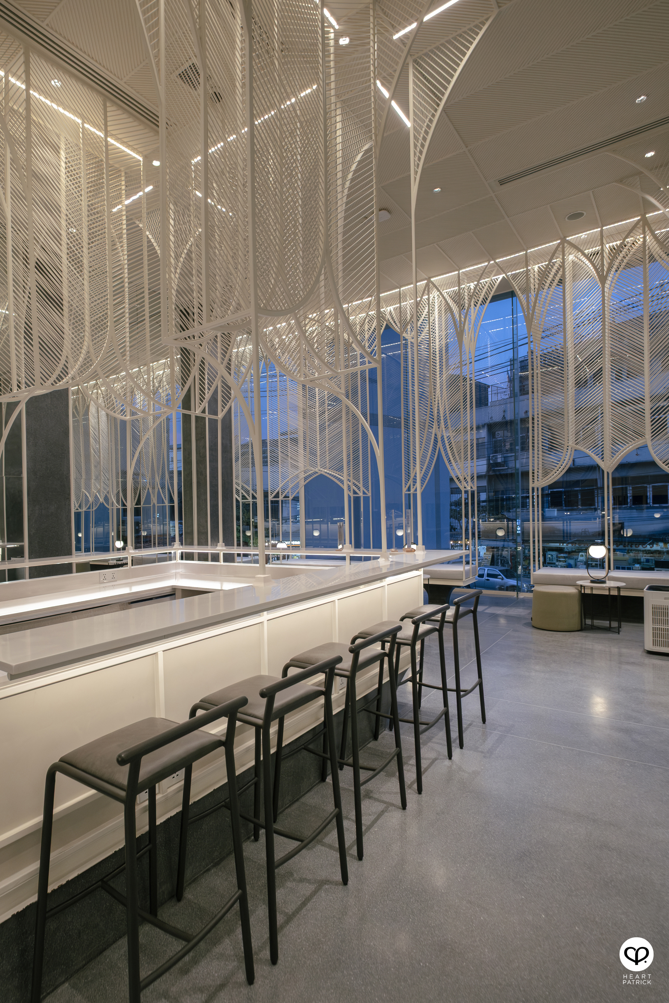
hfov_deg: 73.7
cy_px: 502
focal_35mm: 16
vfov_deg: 96.7
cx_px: 334
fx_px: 446
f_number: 4
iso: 1250
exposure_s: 1/125
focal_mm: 10.5
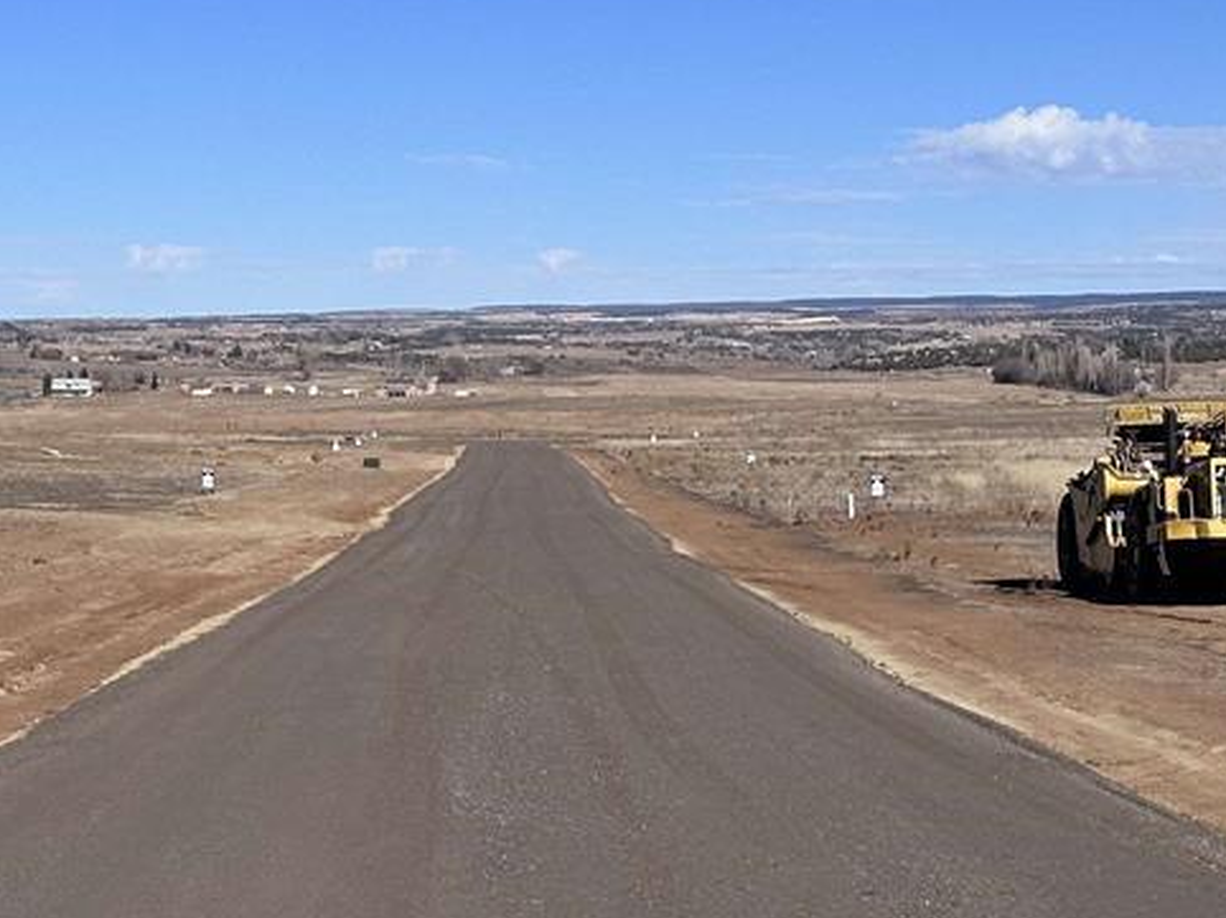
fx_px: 3611
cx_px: 445
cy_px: 694
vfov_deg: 14.4
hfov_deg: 19.2
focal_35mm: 102
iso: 64
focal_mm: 6.86
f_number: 1.78
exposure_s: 1/7634
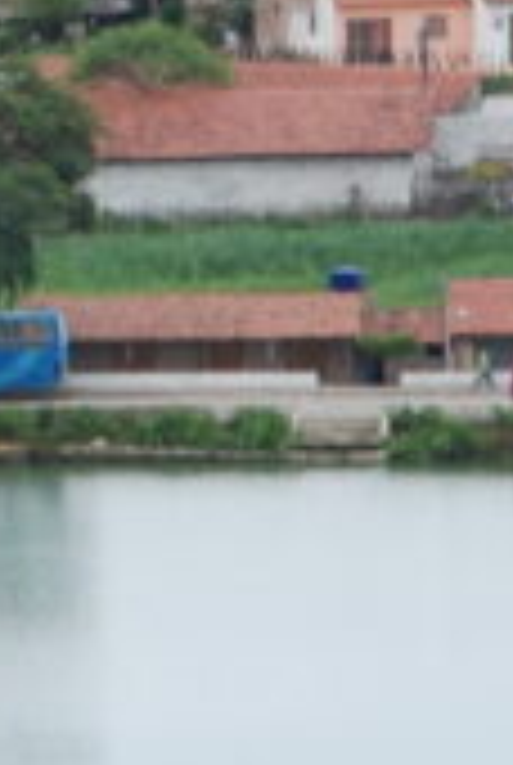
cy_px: 47
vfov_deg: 1.7
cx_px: -126
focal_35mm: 1218
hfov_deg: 1.1
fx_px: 25928
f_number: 16
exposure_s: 1/100
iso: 320
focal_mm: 135
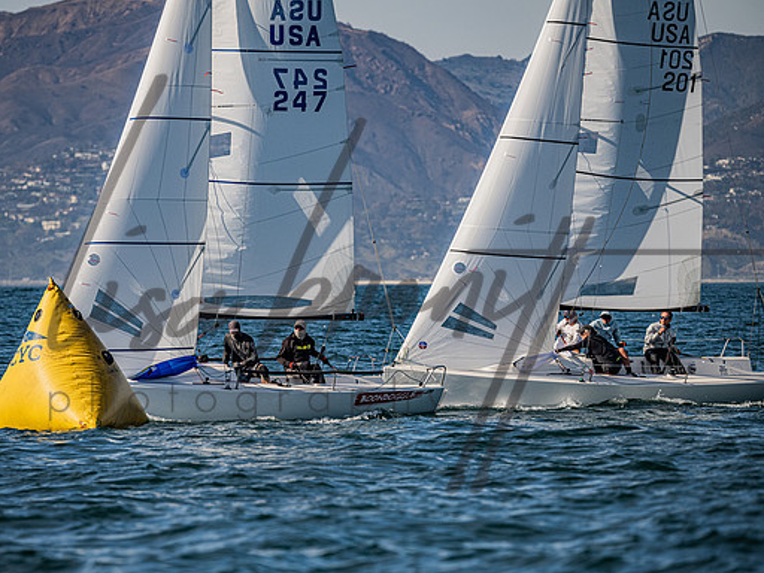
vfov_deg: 4.3
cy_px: 336
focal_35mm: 344
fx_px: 7592
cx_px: 341
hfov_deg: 5.8
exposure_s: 1/3200
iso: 320
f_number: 5.6
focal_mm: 270
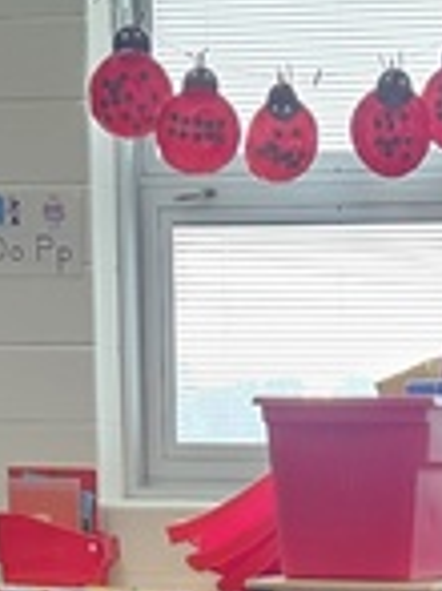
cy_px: 1262
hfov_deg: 9.2
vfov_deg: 11.0
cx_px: 398
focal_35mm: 160
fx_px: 2728
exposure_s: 1/120
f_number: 1.8
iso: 160
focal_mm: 5.4
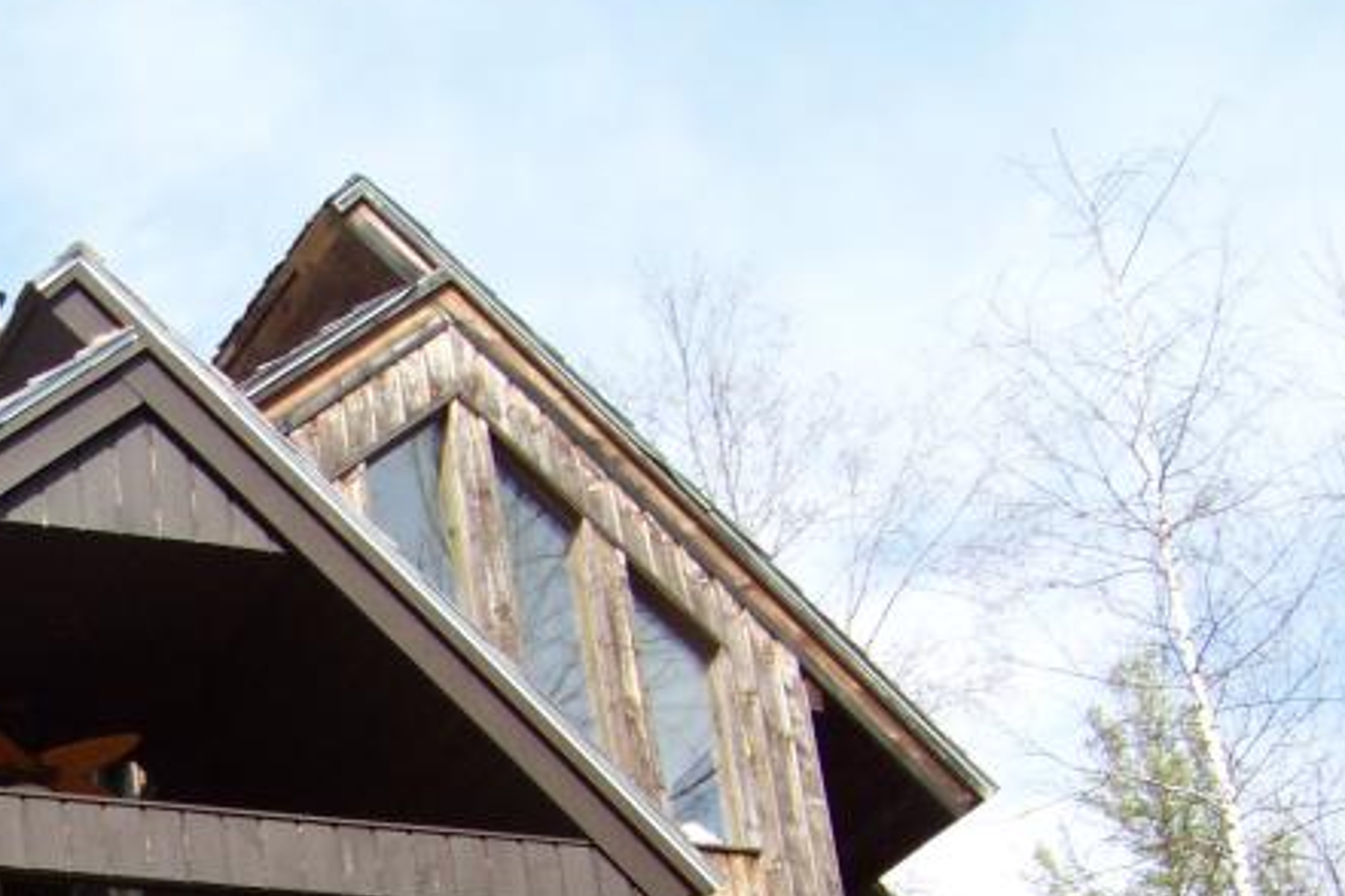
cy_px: 1128
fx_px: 3250
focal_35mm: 87
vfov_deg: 15.1
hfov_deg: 22.4
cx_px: -49
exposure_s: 1/500
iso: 69
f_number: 2.8
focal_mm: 5.85
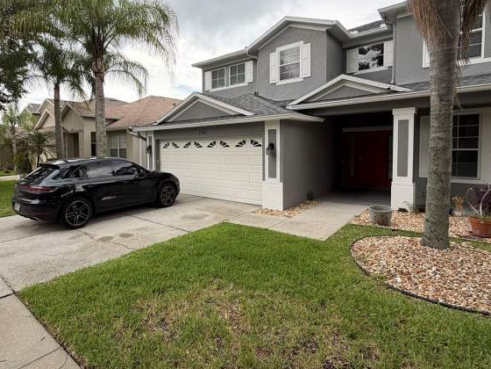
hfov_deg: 80.9
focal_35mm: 20
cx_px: 201
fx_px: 284
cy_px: 160
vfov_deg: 65.7
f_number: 2.2
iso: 64
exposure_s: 1/475
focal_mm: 2.22
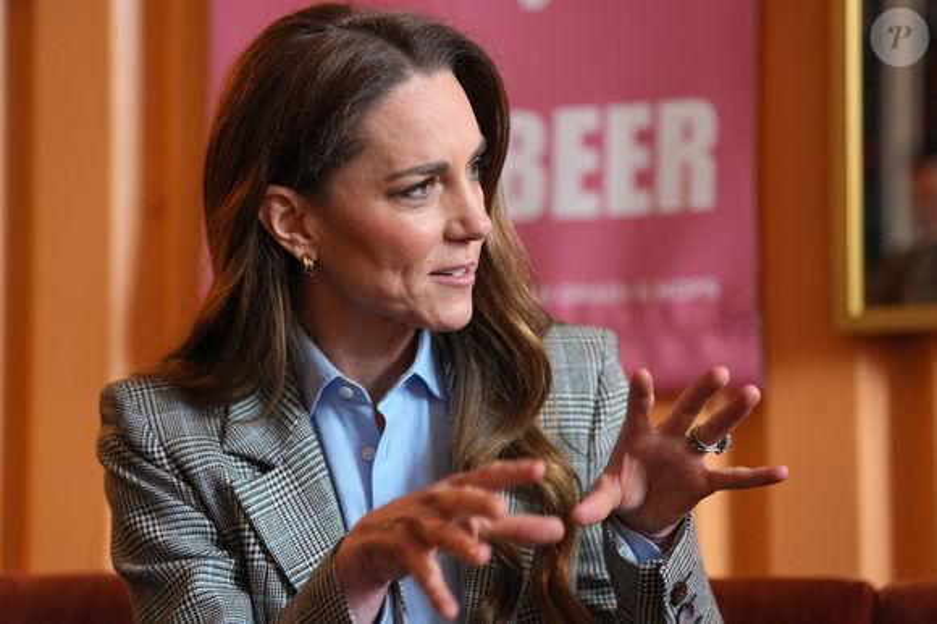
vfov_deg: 11.1
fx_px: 3199
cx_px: 468
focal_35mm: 123
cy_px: 312
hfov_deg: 16.7
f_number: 2.8
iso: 1600
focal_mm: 123
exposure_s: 1/100
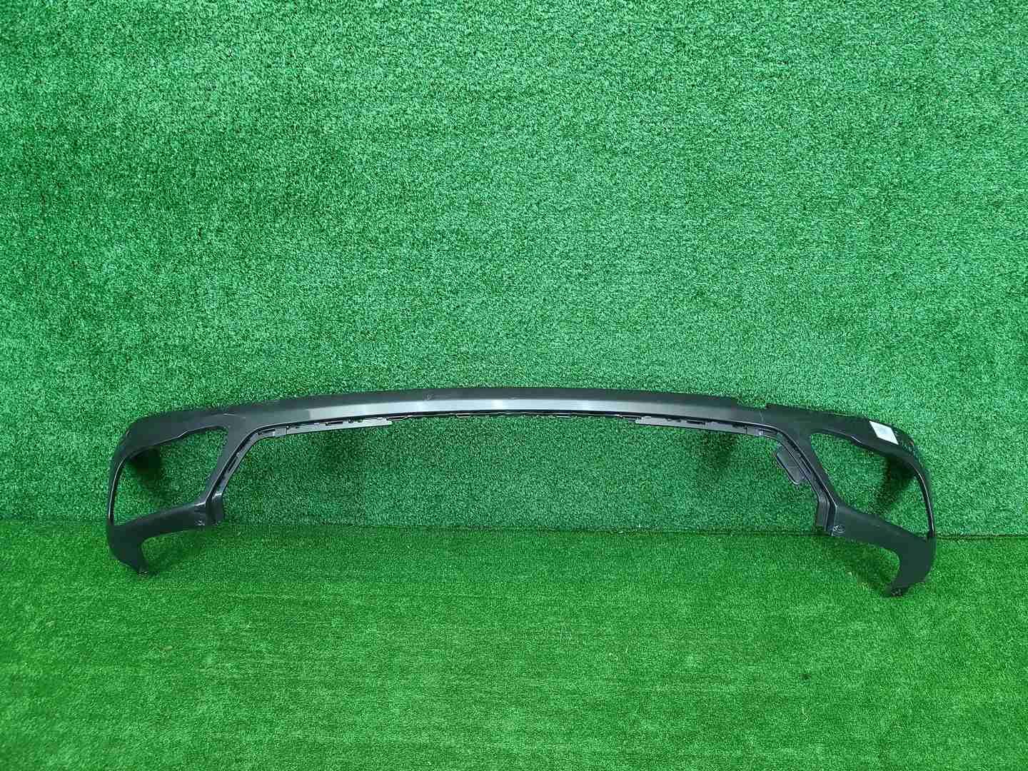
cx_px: 514
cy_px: 386
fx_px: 772
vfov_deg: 53.1
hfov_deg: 67.3
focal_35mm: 26
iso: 208
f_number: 1.8
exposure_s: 1/50
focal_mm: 5.4
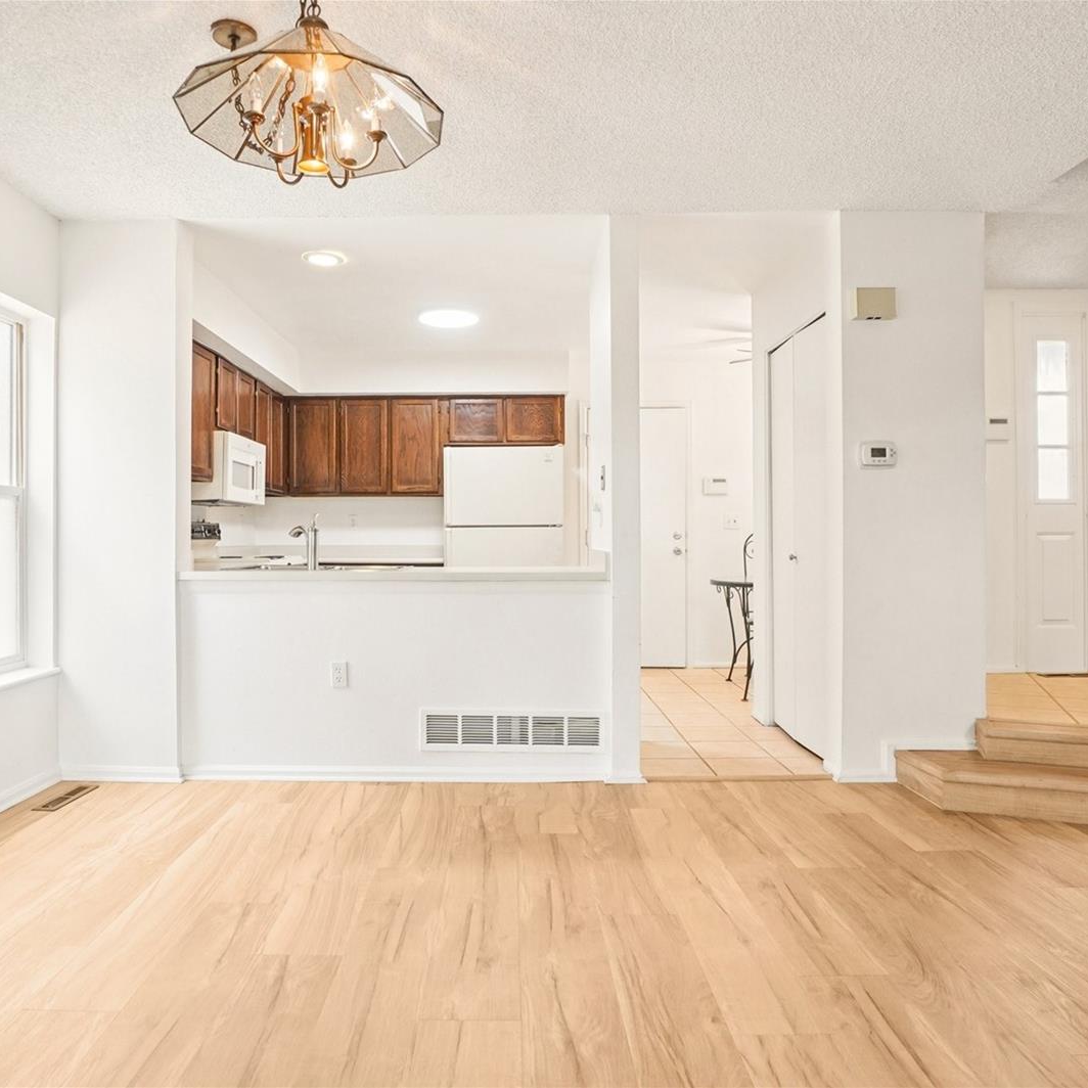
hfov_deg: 67.2
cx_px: 505
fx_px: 818
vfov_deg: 67.3
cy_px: 544
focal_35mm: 23
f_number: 8
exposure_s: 1/15
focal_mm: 12
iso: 400
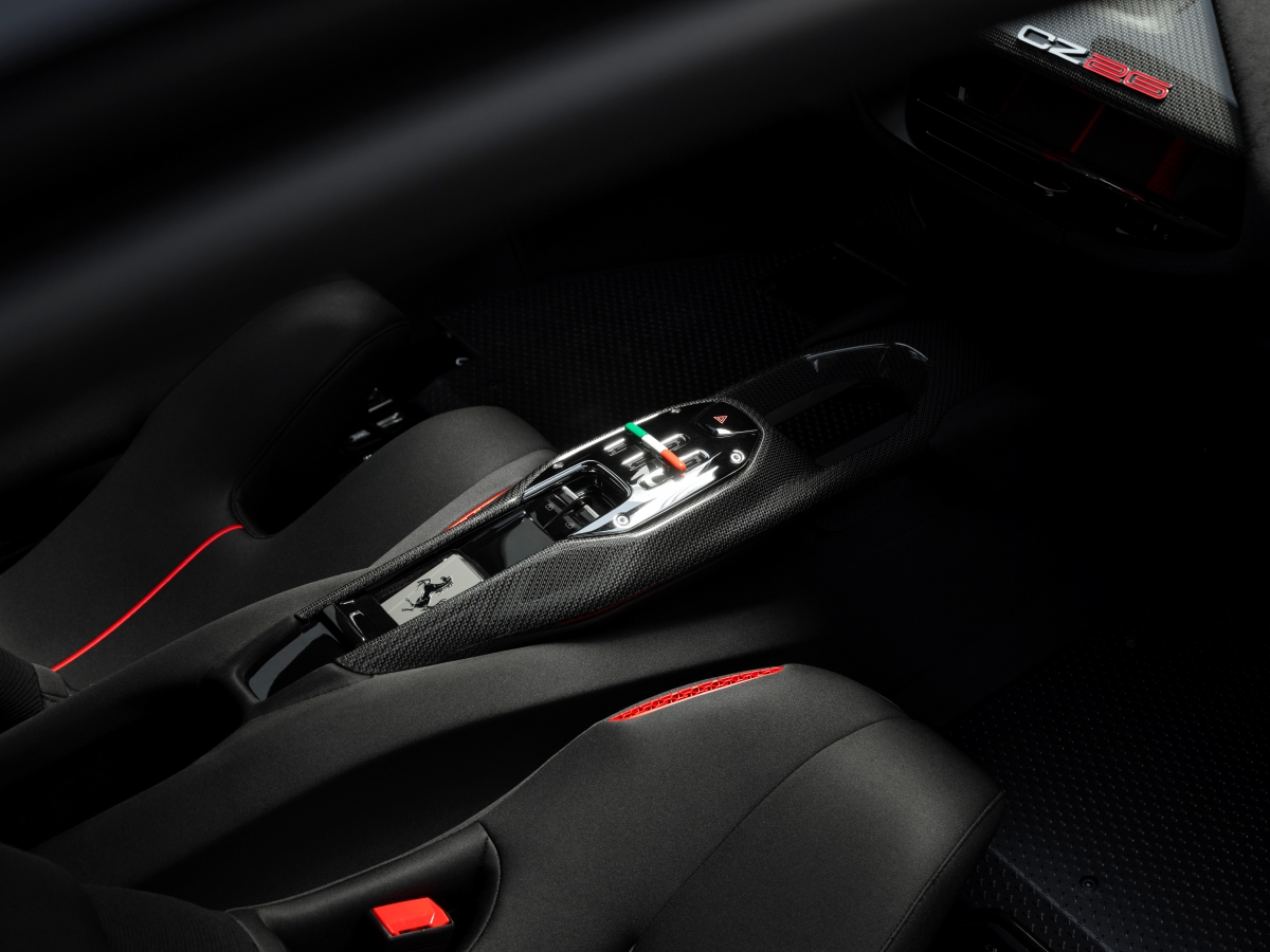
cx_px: 635
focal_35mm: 48
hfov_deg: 39.7
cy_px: 476
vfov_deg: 30.3
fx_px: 1761
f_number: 11
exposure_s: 1/200
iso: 2500
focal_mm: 60.7
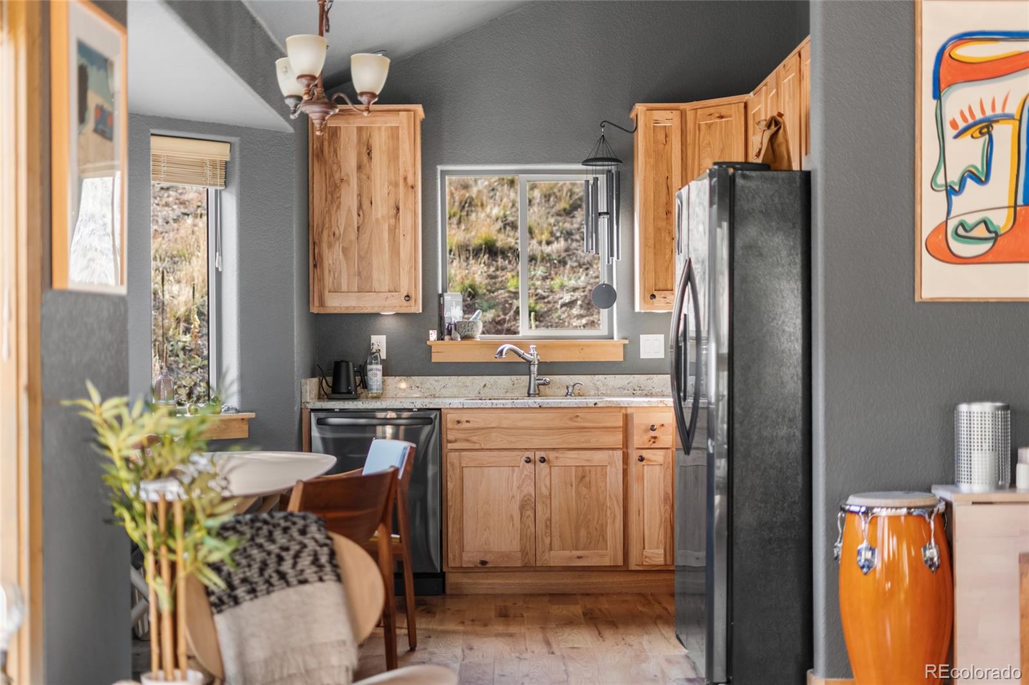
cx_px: 514
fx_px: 1428
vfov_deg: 27.0
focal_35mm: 50
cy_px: 342
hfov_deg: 39.6
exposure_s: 1/100
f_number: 1.8
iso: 400
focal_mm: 50
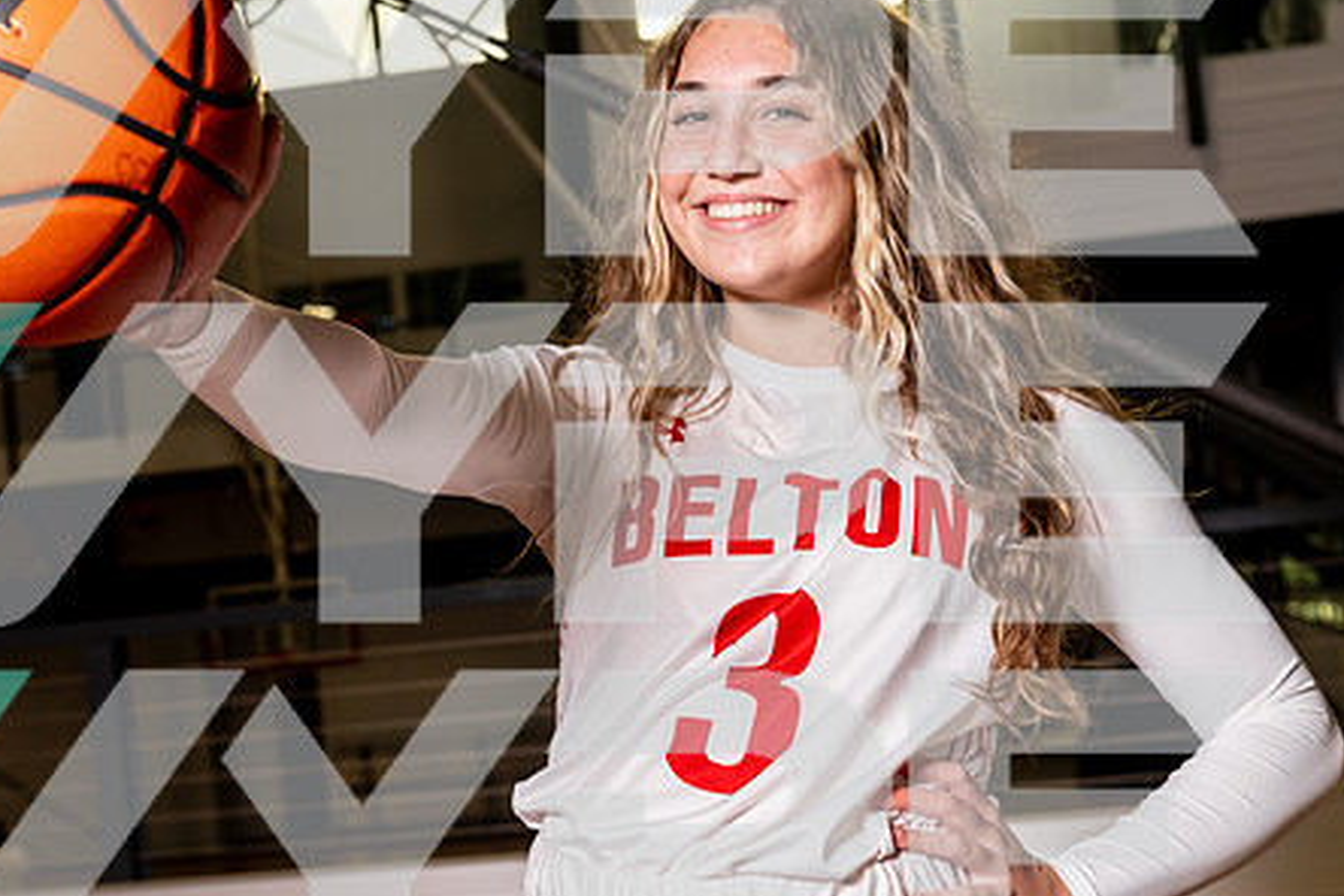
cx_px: 496
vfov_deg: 20.0
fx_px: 2538
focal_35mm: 68
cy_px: 465
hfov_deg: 29.5
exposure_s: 1/125
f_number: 5.6
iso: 100
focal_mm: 52
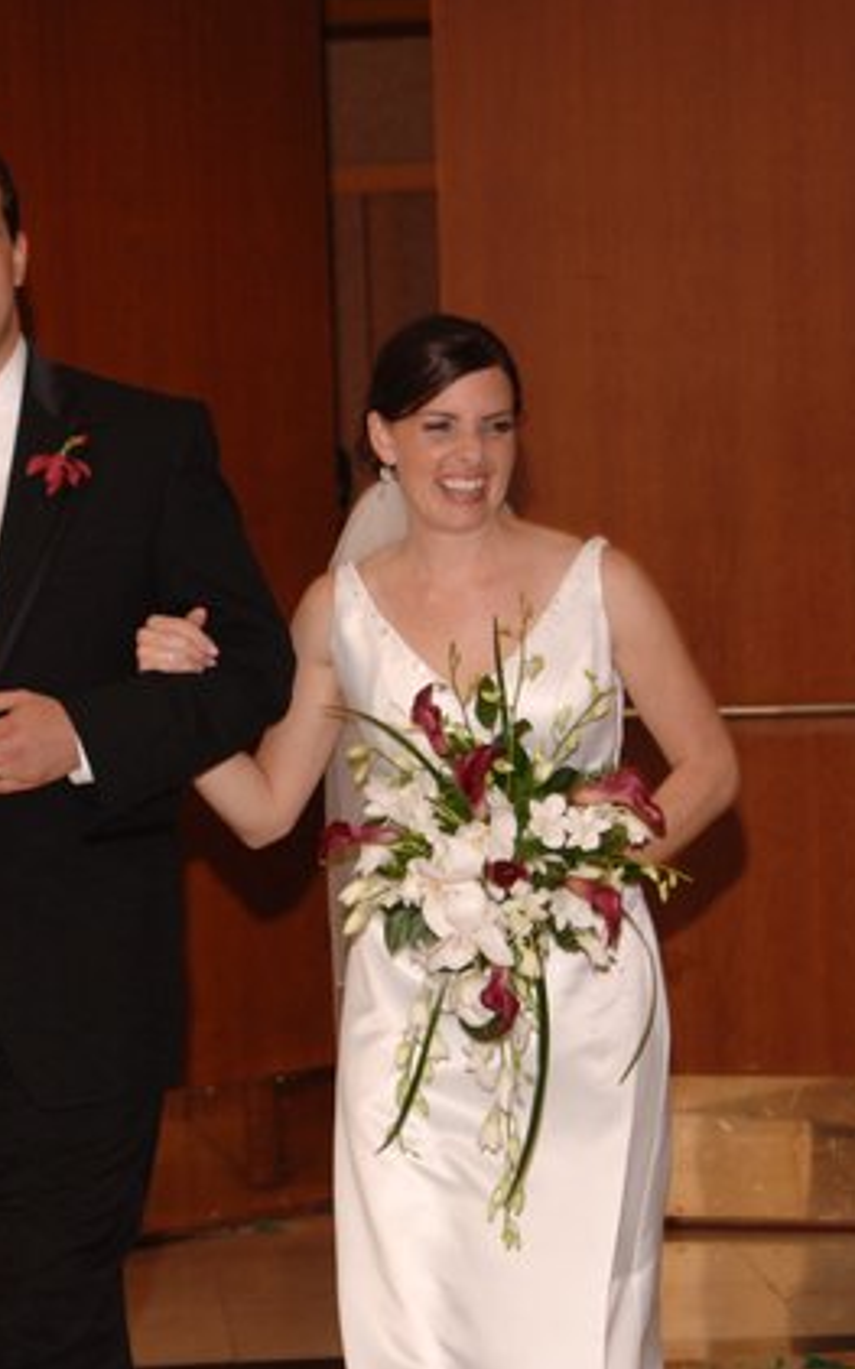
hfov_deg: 10.2
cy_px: 684
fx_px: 4765
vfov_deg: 16.3
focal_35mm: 128
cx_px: 117
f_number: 5
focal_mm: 55
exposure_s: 1/40
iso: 400
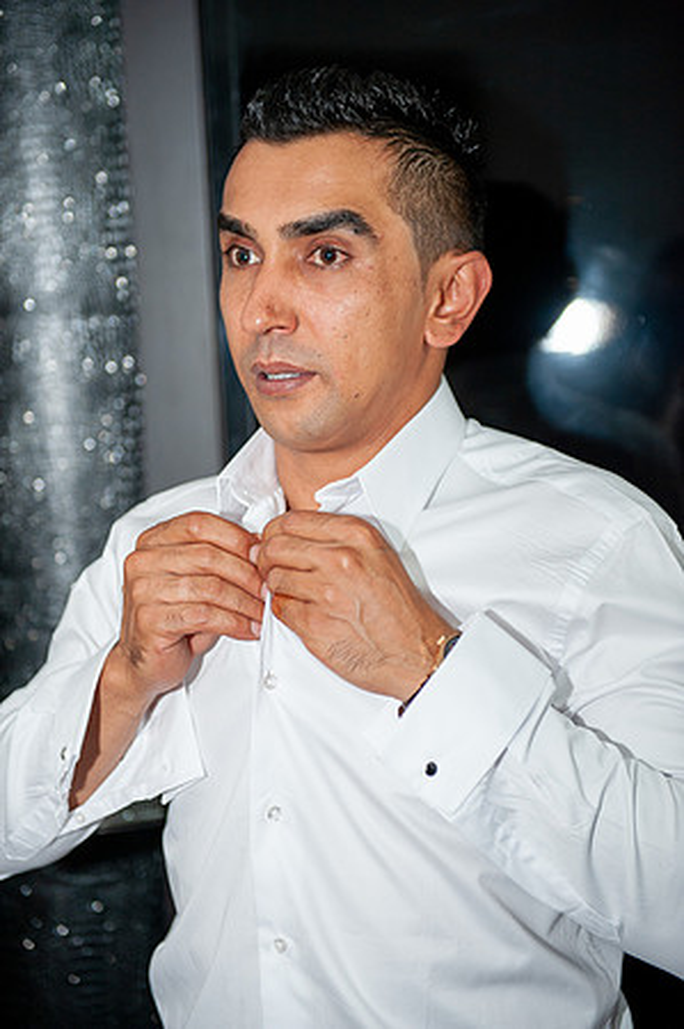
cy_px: 514
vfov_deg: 28.9
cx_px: 342
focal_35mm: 70
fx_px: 1999
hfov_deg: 19.4
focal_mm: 70
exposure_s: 1/160
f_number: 2.8
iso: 800
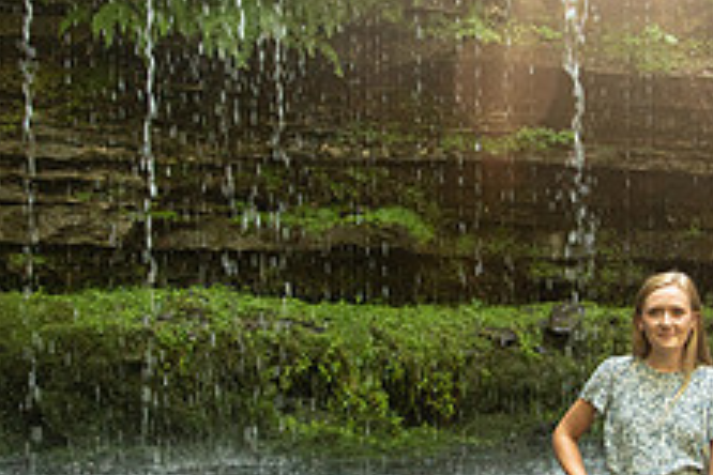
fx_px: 1307
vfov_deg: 20.6
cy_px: 310
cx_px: 466
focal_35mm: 66
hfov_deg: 30.3
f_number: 4
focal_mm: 24
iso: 1250
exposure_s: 1/125
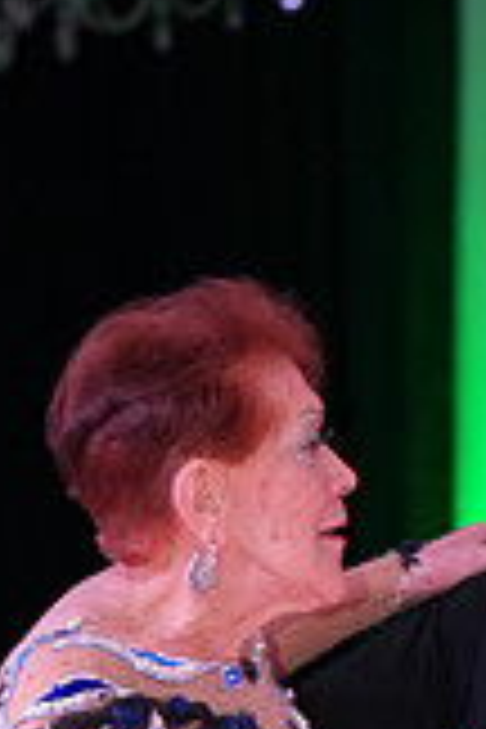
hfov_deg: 3.7
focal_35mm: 375
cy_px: 1089
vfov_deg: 5.4
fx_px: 7593
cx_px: 376
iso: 2000
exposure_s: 1/250
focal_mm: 105
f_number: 4
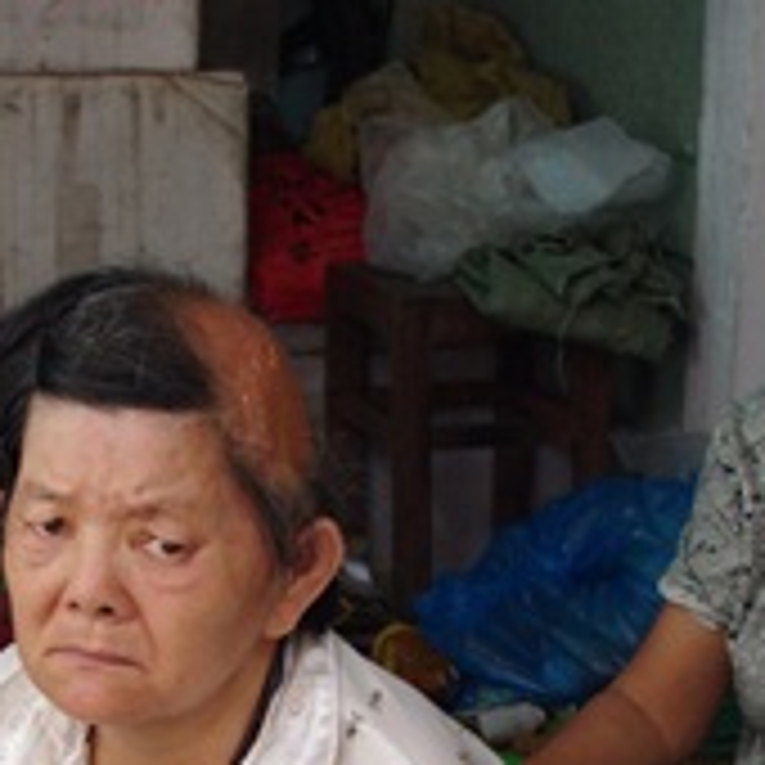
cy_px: 790
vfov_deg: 15.8
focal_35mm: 108
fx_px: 2700
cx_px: 225
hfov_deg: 16.1
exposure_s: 1/200
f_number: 4.5
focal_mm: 24.38
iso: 400
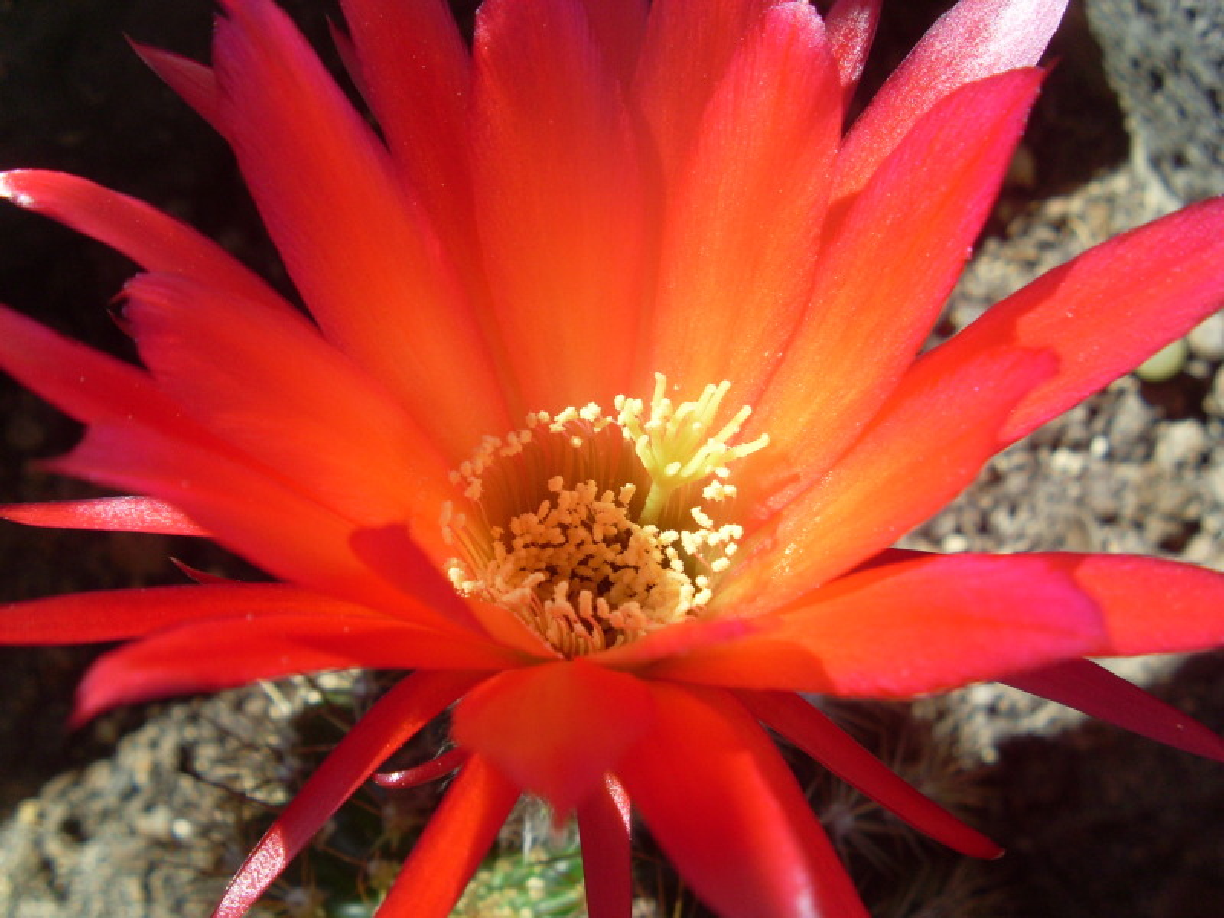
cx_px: 612
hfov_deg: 49.0
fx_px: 1344
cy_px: 459
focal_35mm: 38
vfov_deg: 37.7
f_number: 7.7
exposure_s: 1/180
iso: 80
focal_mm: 6.3
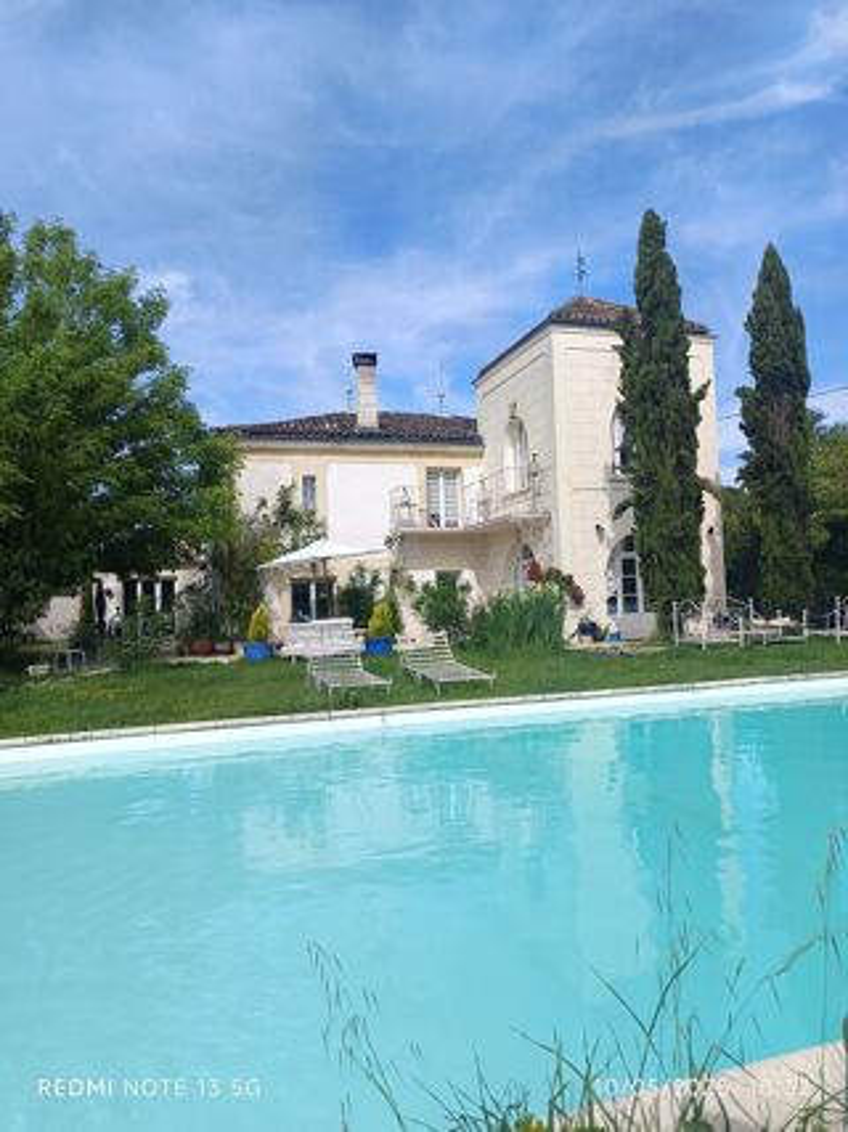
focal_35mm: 24
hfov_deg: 56.8
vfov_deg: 71.6
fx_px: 784
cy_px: 566
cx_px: 424
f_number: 1.7
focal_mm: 5.31
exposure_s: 1/560
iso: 50
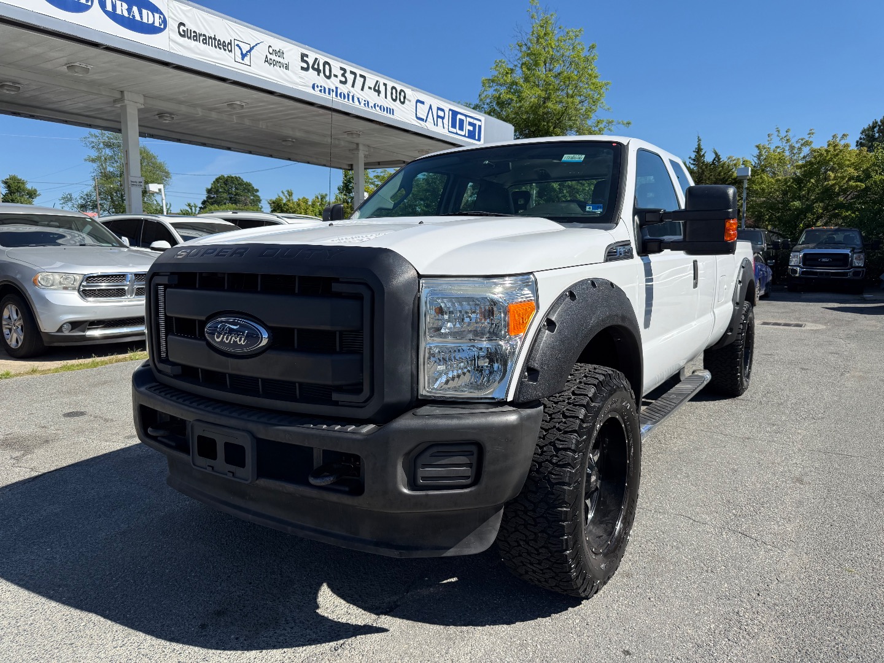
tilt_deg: -7.4
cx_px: 442
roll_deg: -1.5
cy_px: 332
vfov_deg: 56.8
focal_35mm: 24
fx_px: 613
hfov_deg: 71.6
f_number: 1.78
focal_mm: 6.76
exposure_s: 1/4673
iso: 100
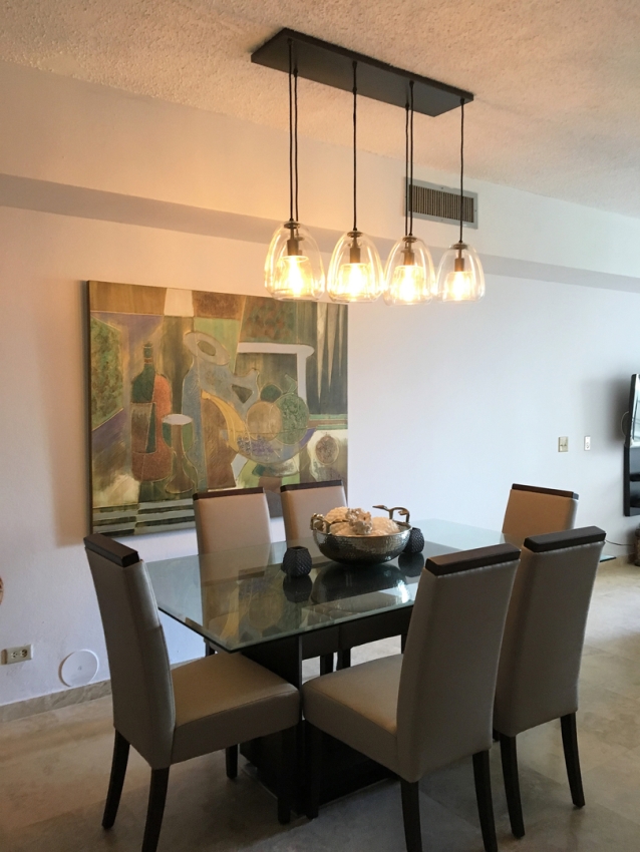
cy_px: 426
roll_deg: +0.1
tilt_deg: -2.2
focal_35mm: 29
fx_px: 715
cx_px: 320
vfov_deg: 61.6
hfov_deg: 48.2
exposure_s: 1/30
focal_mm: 4.15
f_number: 2.2
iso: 125
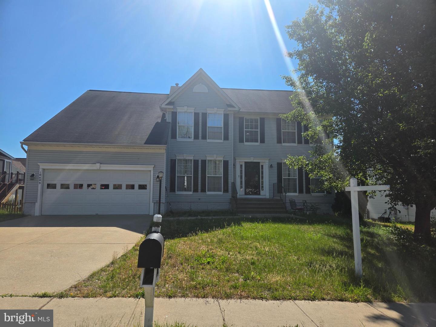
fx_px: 290
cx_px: 218
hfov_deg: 73.9
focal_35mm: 23
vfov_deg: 58.9
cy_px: 164
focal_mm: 5.4
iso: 32
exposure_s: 1/2921
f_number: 1.8
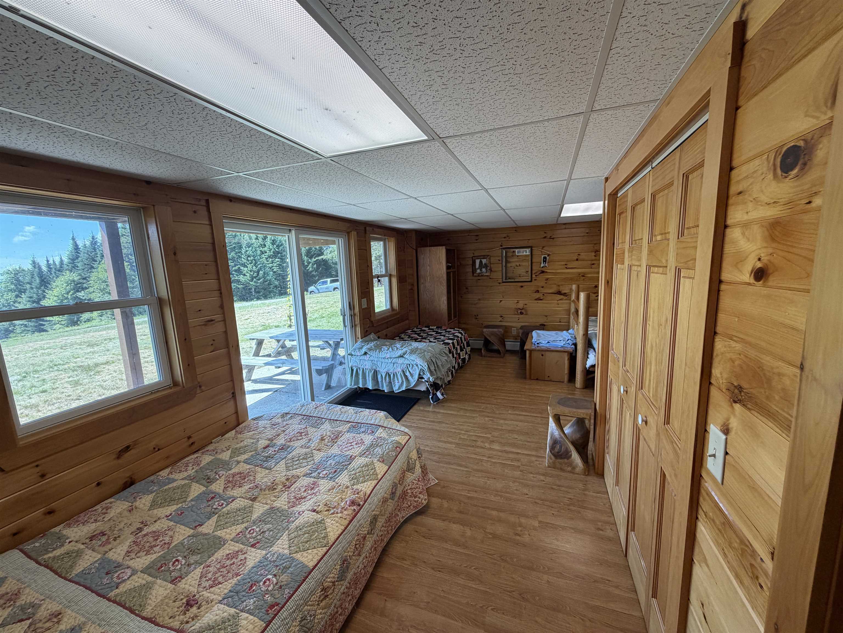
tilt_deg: -7.5
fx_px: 341
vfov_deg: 85.7
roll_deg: +2.0
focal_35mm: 14
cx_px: 422
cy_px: 316
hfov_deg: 102.1
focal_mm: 2.22
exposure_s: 1/121
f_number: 2.2
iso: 100
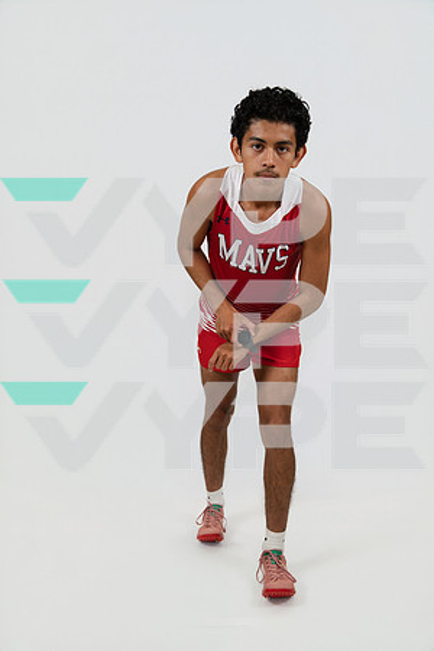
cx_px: 217
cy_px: 326
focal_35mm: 36
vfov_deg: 52.8
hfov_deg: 36.6
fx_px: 656
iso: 400
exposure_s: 1/125
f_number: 4
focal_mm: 36.3
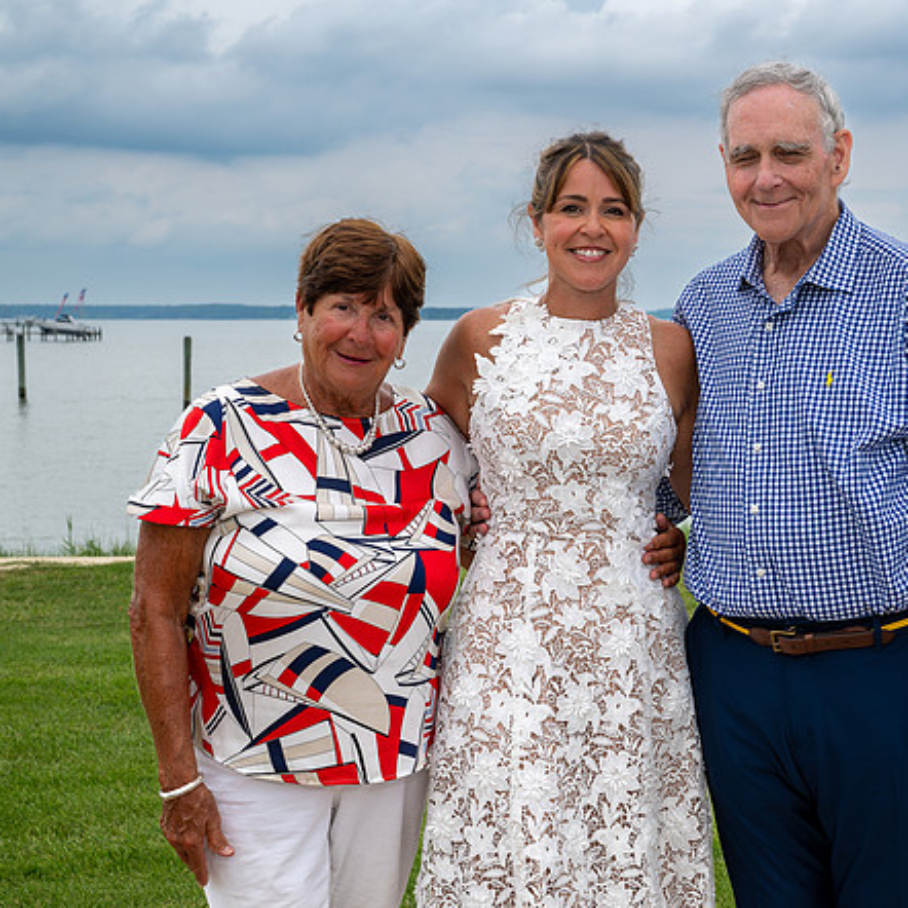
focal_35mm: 63
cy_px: 462
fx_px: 1870
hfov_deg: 27.0
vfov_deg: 27.3
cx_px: 669
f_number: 8
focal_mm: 45
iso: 110
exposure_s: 1/250
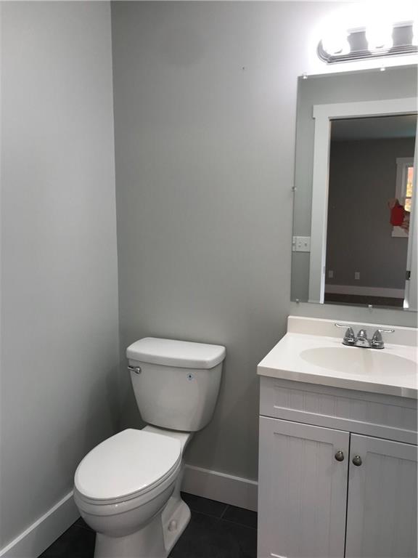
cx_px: 209
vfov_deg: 63.4
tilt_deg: -8.0
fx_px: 451
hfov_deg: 49.7
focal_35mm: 28
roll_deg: +0.2
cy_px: 279
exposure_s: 1/60
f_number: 1.8
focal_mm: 3.99
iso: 32
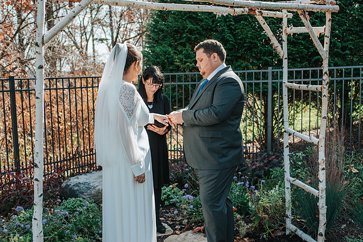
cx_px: 203
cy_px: 112
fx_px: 415
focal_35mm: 41
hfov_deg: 47.2
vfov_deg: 32.5
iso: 500
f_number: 3.5
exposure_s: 1/1250
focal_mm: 35
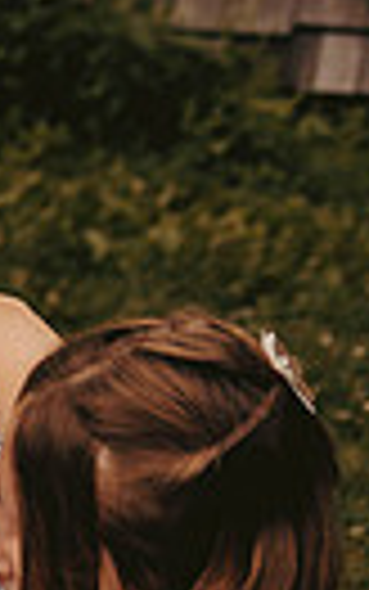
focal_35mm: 207
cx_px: -346
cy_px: 790
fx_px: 3327
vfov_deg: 9.9
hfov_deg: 6.2
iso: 200
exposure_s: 1/2500
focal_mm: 46
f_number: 2.8
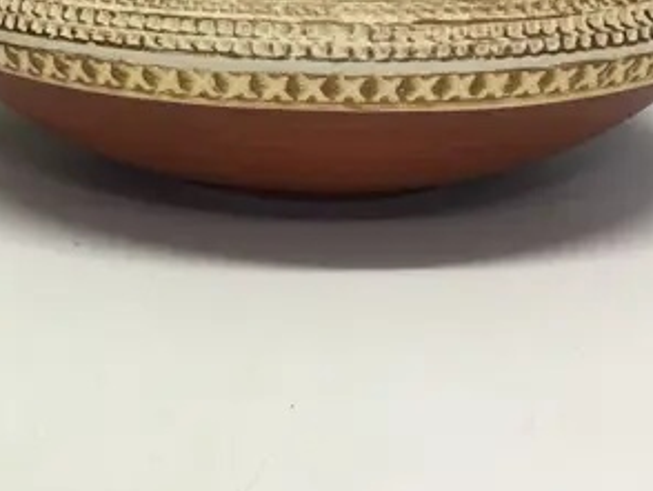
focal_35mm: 101
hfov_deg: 18.5
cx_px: -109
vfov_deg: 14.3
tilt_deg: -8.1
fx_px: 1907
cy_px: -62
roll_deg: +0.0
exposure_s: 1/33
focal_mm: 4.15
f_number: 2.2
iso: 40
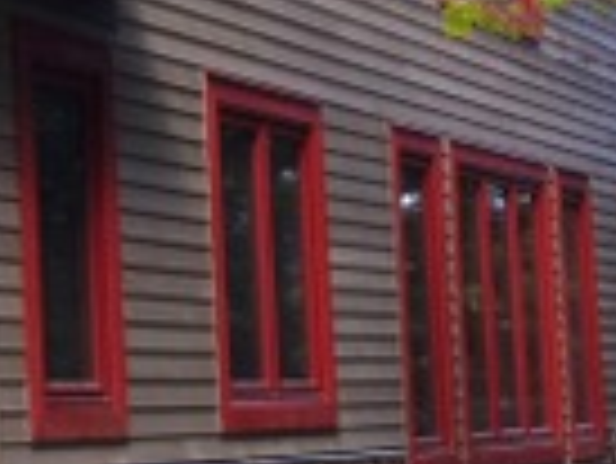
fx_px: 2903
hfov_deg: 11.8
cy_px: 135
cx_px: -184
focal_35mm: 163
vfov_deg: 9.1
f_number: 2.8
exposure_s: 1/144
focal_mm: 3.85
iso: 80
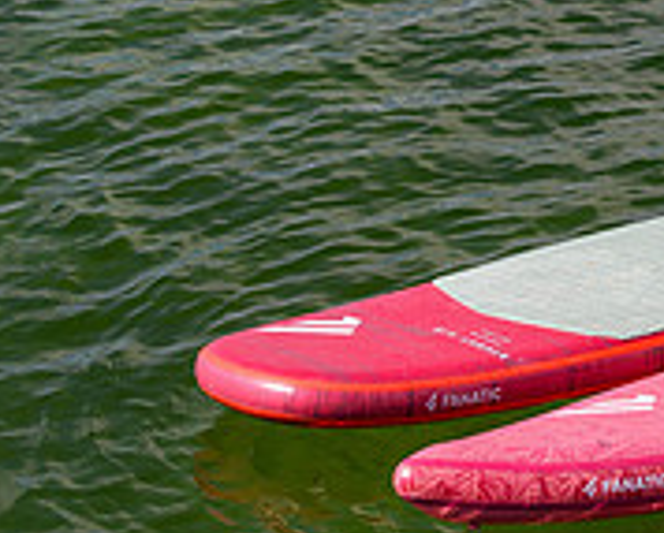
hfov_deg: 8.3
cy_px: -4
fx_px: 4508
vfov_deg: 6.7
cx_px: 948
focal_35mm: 229
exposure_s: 1/400
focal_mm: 75
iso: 200
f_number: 5
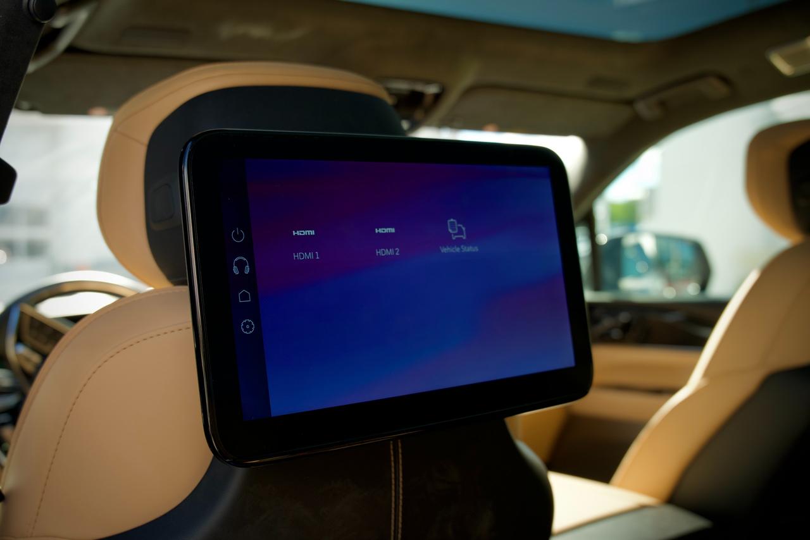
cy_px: 270
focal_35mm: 36
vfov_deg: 36.9
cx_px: 405
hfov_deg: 53.1
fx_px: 810
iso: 250
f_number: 2.8
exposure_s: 1/50
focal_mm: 24
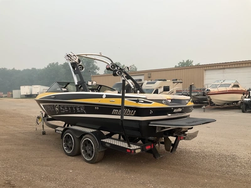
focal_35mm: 29
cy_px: 94
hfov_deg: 61.7
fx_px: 210
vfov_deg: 48.2
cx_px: 126
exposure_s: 1/883
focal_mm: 3
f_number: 1.8
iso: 25
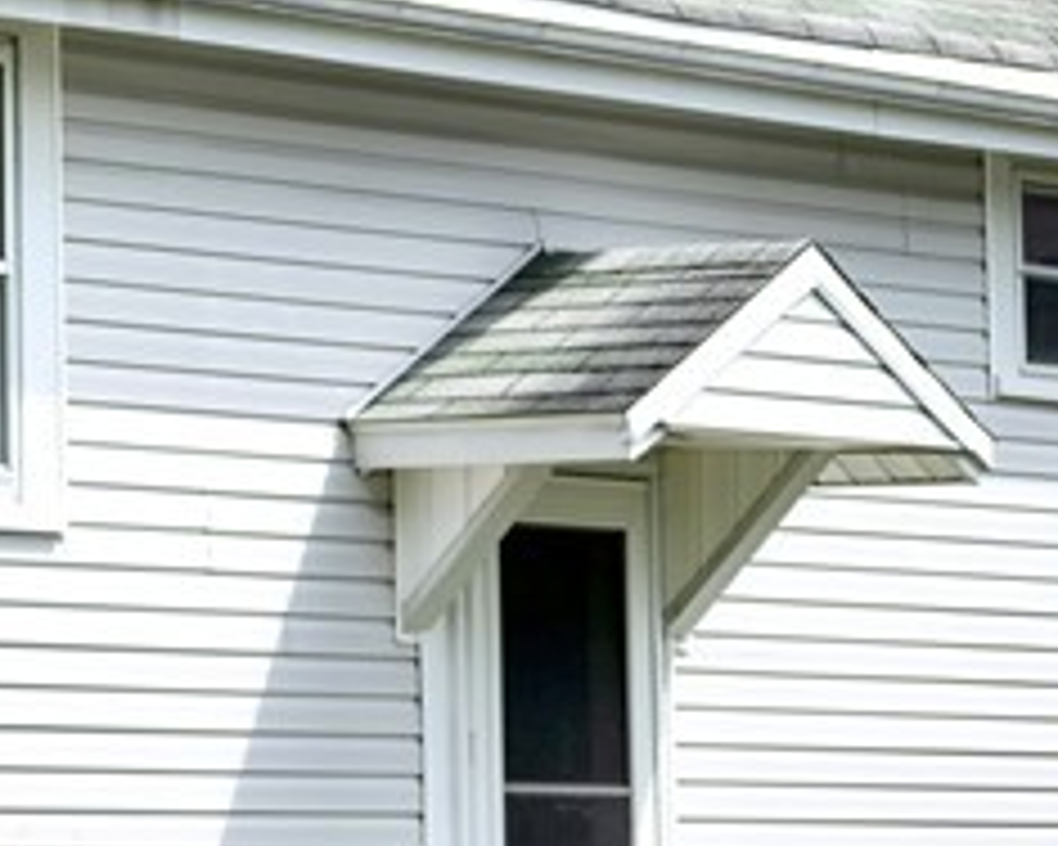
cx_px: -545
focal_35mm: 217
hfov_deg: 8.7
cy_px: -45
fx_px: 6795
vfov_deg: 7.1
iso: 50
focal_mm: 50
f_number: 1.8
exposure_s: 1/2000
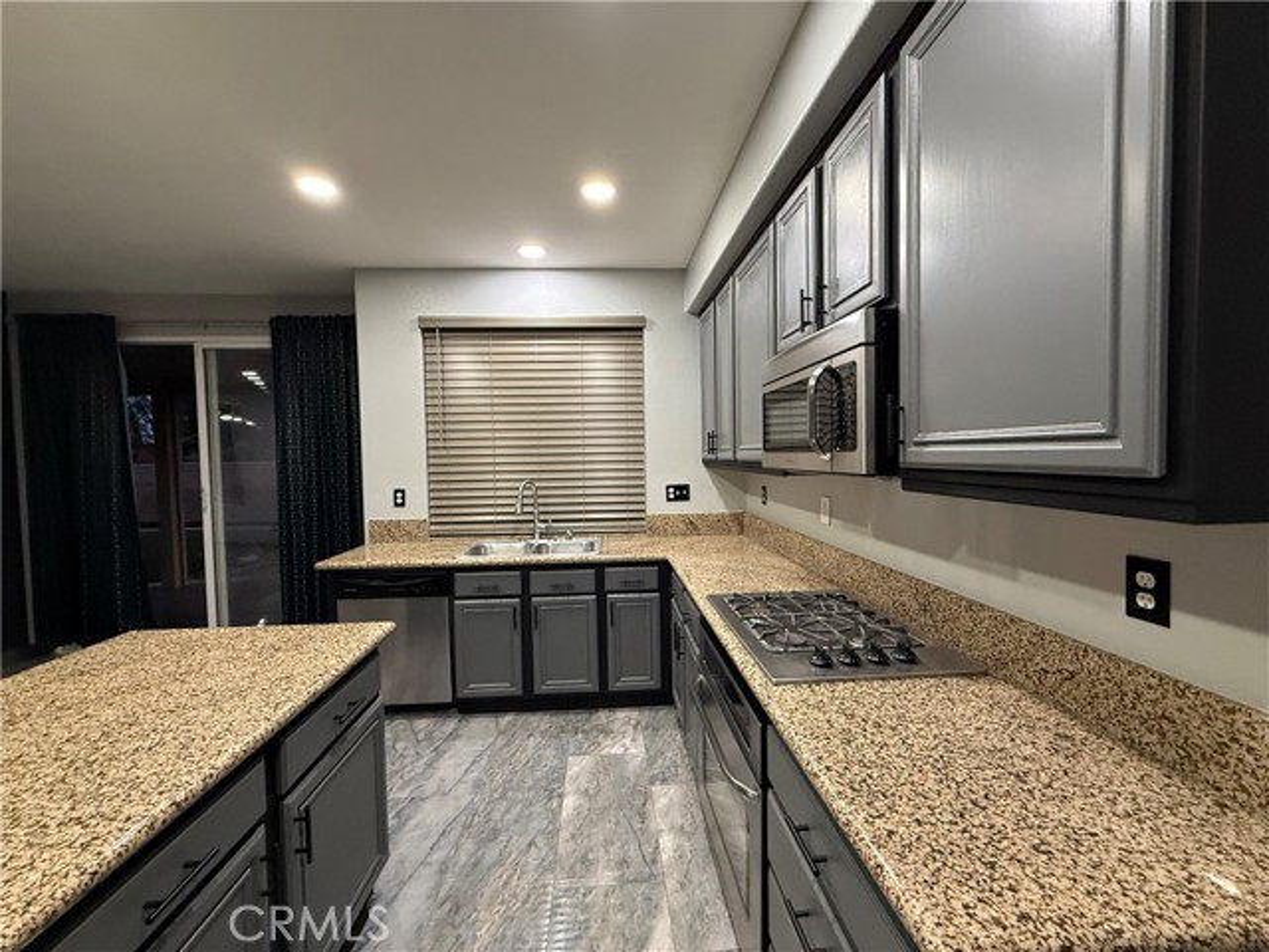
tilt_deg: -2.4
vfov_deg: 85.7
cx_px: 634
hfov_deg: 102.1
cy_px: 476
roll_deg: +0.5
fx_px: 513
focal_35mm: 14
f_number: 2.2
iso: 320
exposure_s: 1/60
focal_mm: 2.22
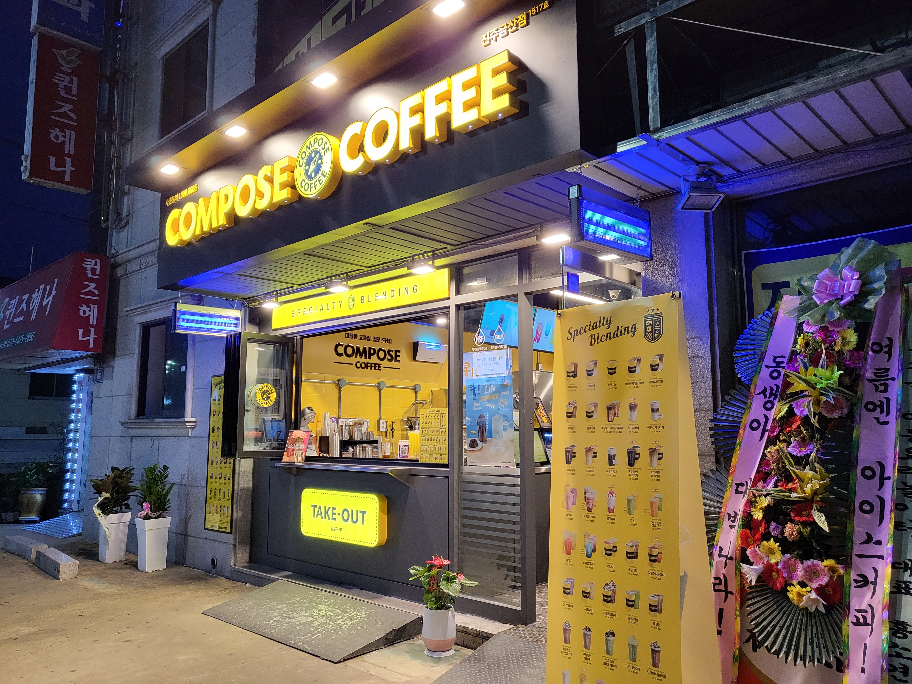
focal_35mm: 26
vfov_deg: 53.1
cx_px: 456
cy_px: 342
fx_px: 685
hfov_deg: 67.3
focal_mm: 4.25
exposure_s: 1/120
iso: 250
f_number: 1.8
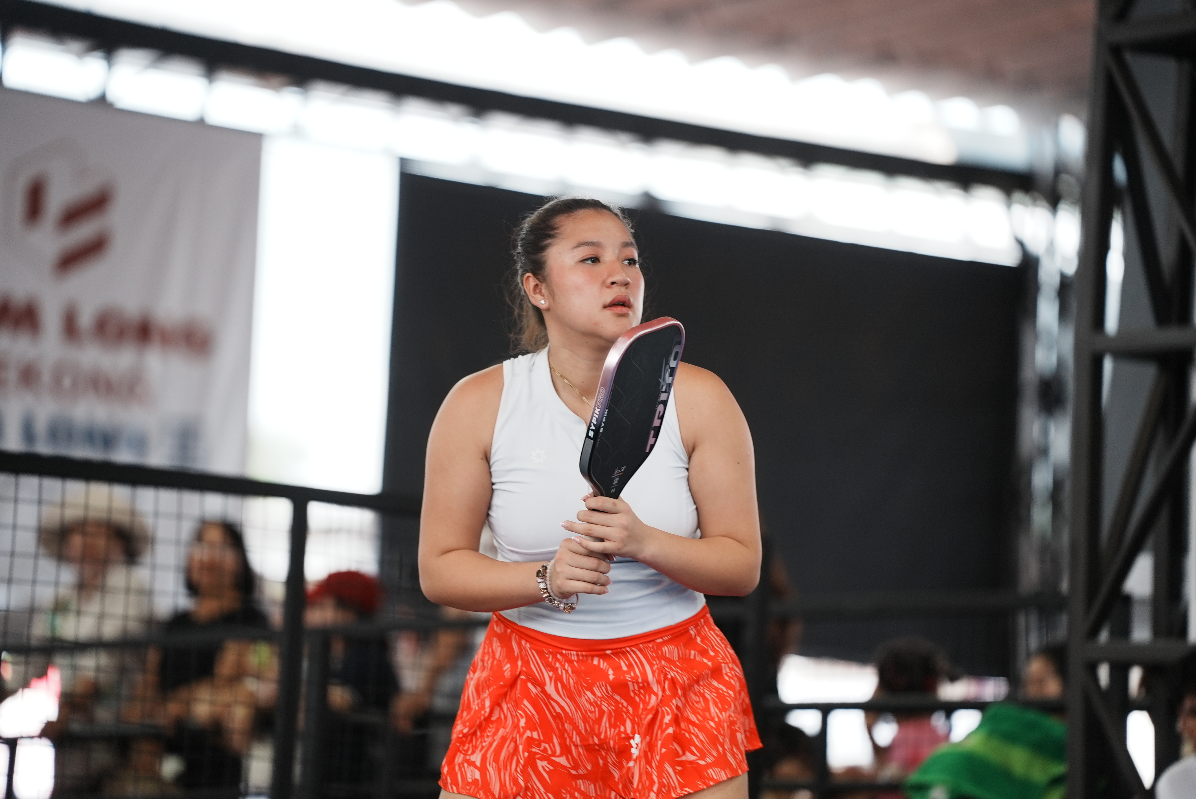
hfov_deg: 11.4
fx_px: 5983
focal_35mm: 180
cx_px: 598
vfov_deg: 7.6
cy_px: 400
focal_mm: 180
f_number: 2.8
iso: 640
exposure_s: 1/640
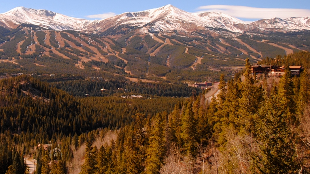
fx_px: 460
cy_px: 35
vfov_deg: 21.2
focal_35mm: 56
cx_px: 81
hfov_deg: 36.4
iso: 200
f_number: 4
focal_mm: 24
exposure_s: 1/1250
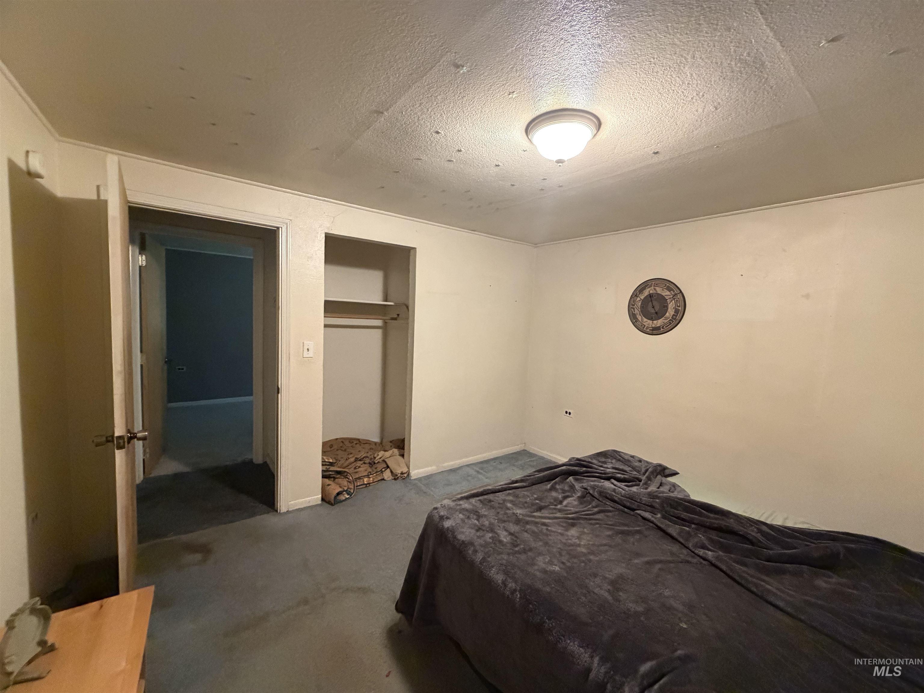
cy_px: 346
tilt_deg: -5.2
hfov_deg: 102.1
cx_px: 462
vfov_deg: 85.7
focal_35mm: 14
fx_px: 374
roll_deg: -1.9
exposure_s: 1/60
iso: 800
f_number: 2.2
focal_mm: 2.22
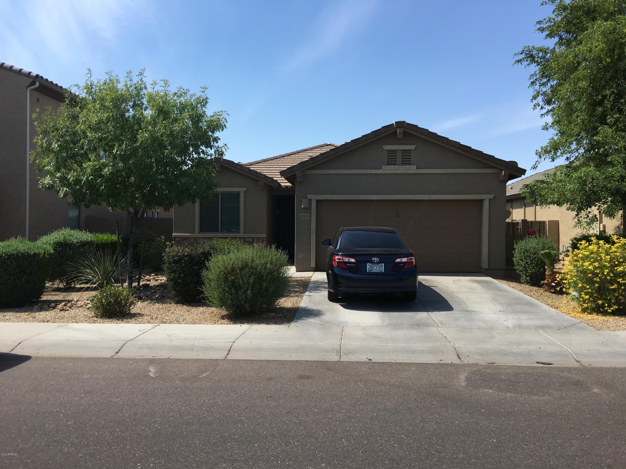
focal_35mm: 29
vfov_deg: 48.2
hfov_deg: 61.7
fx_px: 524
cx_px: 313
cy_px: 234
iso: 25
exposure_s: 1/1261
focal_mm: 4.15
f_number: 2.2
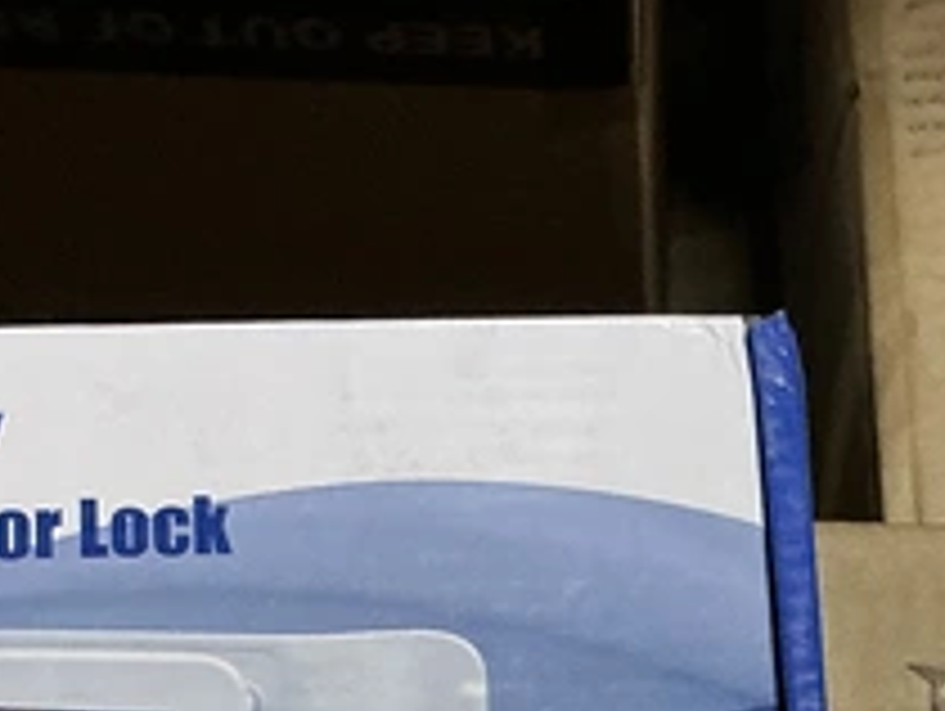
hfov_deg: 19.0
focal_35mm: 100
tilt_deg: -74.5
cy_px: 1154
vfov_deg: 13.7
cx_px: 990
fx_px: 2733
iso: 125
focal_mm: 3
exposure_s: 1/60
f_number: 1.8
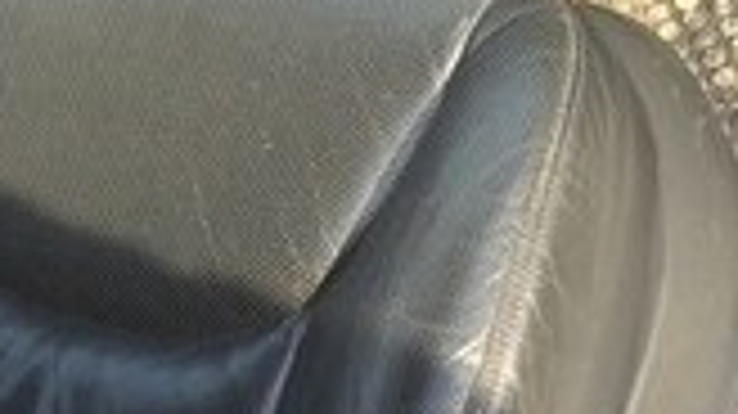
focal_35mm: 127
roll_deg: +34.0
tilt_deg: -35.0
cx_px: 135
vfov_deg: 9.2
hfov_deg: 16.8
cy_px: -286
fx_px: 2484
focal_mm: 4.15
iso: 32
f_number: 2.2
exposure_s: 1/137
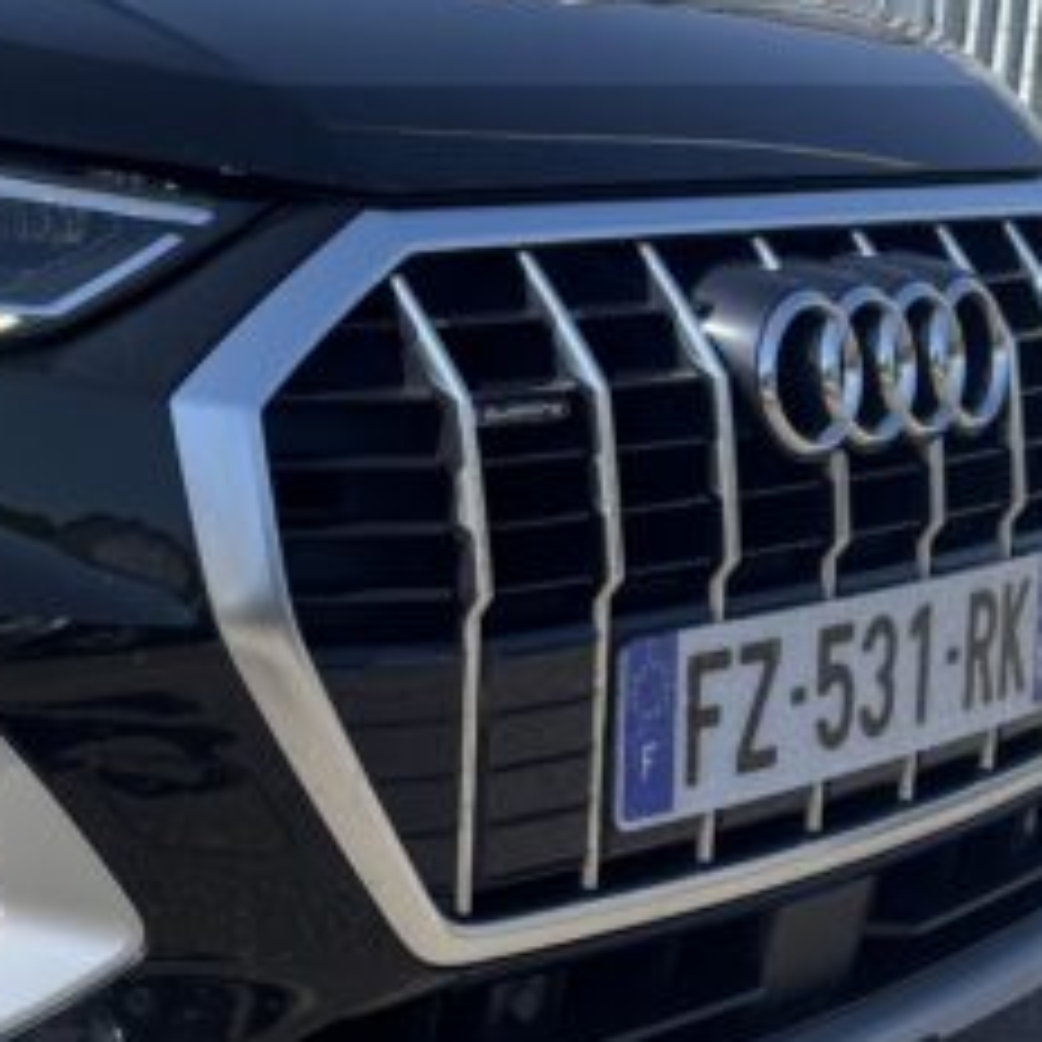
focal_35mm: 73
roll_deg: -1.5
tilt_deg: -9.1
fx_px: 2486
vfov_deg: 23.6
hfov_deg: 21.9
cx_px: -211
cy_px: 395
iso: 80
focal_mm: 6.76
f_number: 1.78
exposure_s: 1/2710
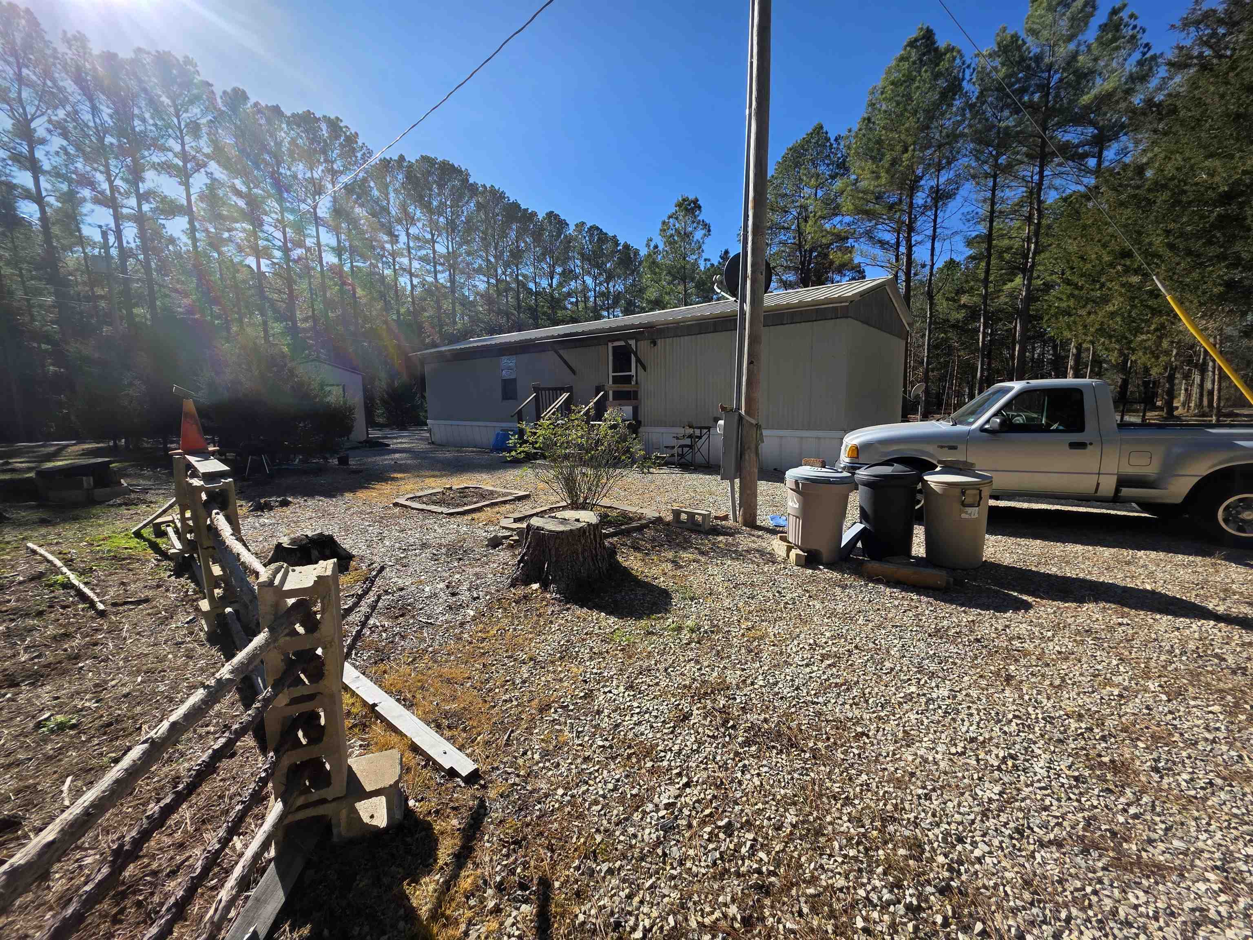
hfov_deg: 106.2
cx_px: 626
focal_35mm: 13
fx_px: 471
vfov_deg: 89.9
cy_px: 470
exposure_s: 1/1493
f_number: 1.9
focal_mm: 2.2
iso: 40
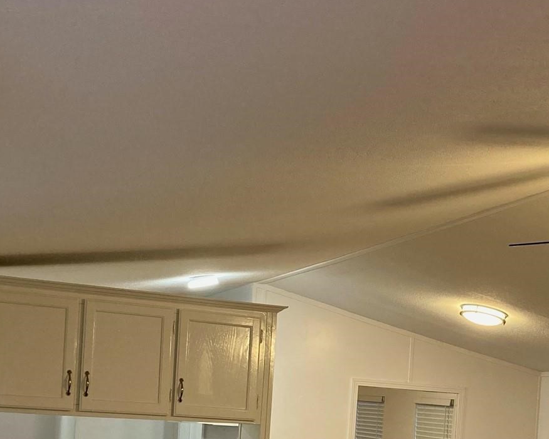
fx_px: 1040
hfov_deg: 29.3
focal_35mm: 64
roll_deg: -3.4
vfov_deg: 23.1
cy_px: 418
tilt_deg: +0.6
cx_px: 386
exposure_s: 1/60
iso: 160
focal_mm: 3.99
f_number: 1.8
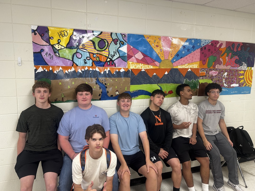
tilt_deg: -8.4
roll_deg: -0.9
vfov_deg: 53.1
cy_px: 96
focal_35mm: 26
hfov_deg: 67.3
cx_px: 128
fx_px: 192
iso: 100
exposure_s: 1/60
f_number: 1.5
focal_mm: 5.7
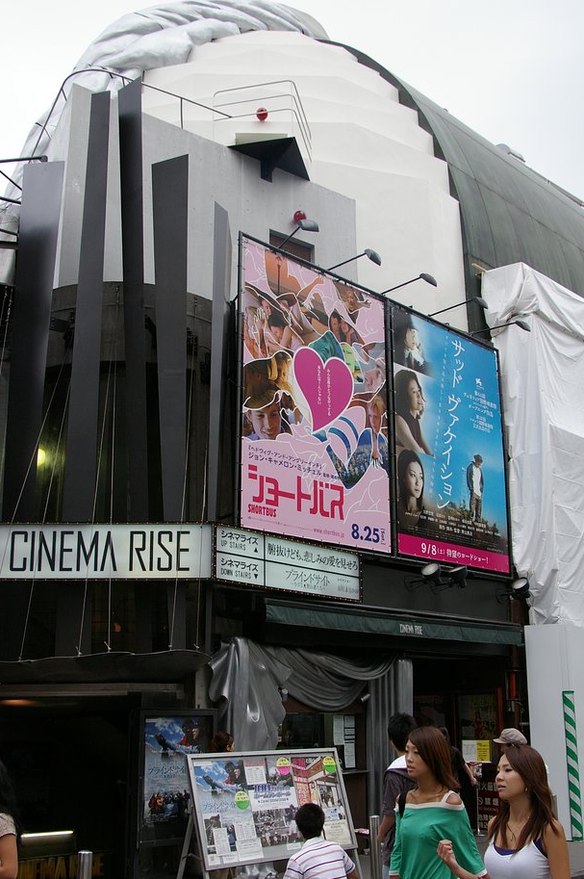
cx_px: 293
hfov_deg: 35.9
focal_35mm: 37
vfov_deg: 51.8
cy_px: 485
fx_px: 902
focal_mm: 22
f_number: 8
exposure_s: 1/320
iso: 400
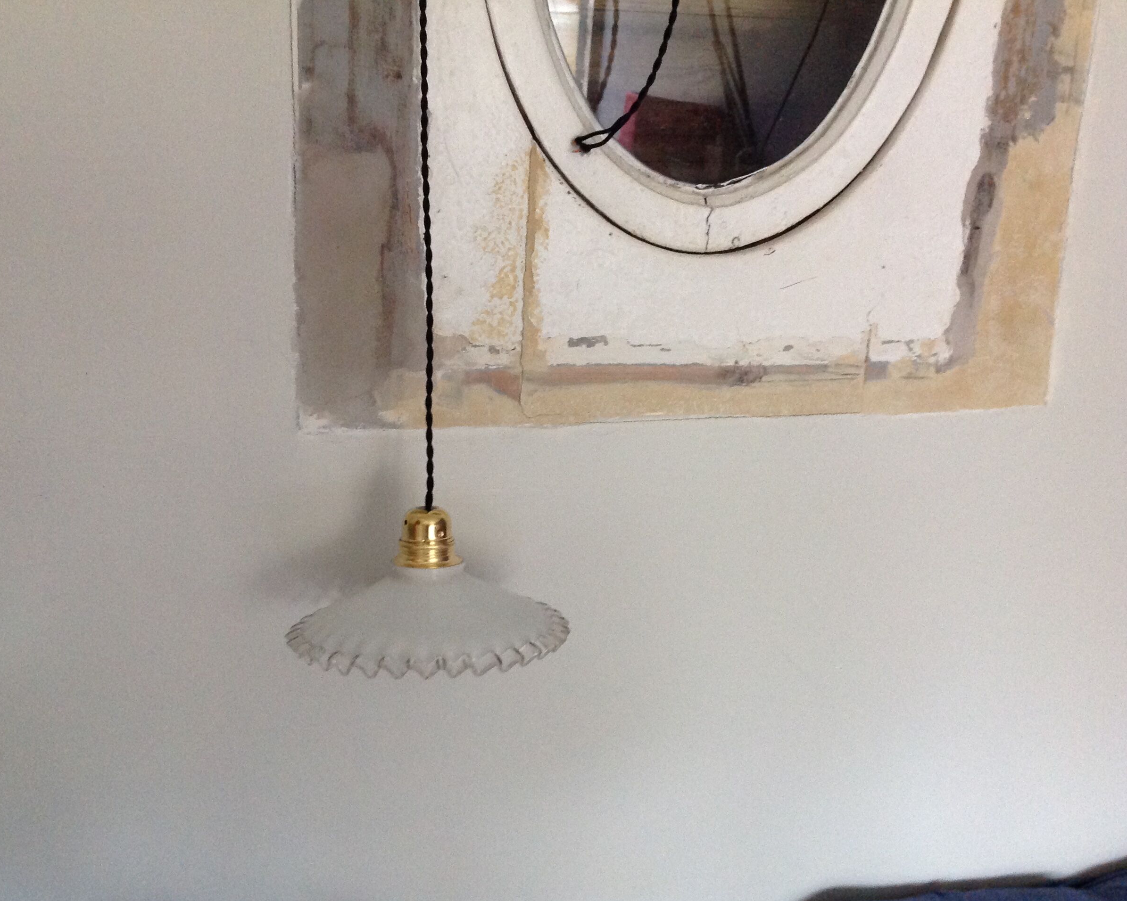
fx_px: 1234
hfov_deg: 49.1
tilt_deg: -17.0
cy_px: 454
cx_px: 533
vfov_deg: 40.1
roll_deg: -1.4
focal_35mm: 37
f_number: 2.4
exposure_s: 1/15
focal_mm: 4.28
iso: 320
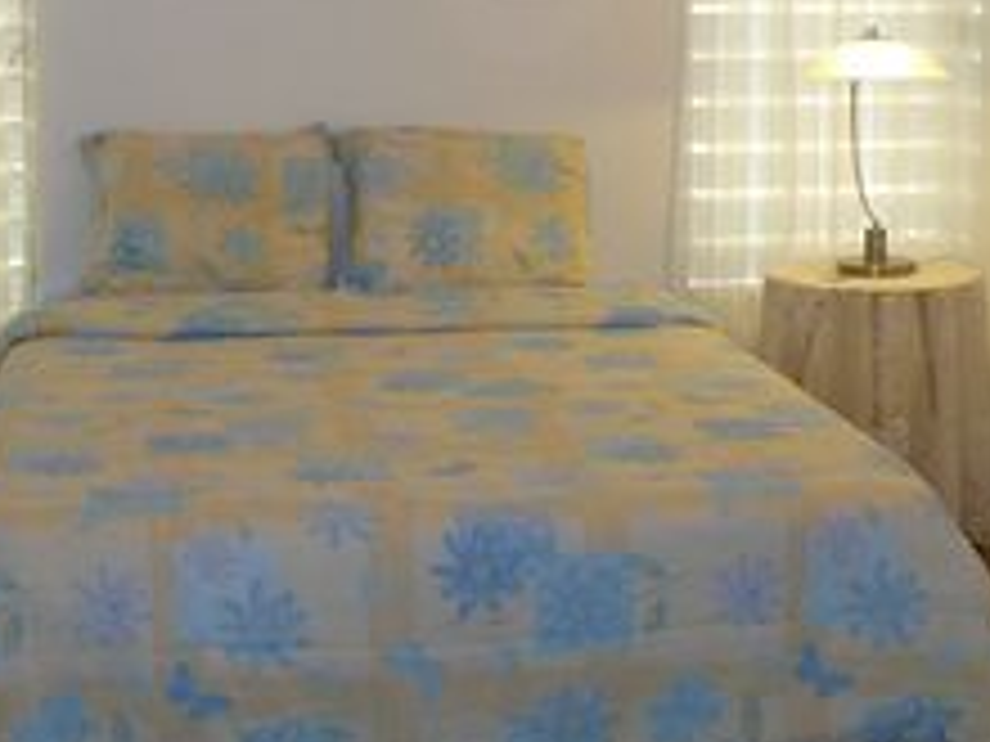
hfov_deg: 31.1
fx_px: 1773
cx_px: 405
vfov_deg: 23.5
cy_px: 238
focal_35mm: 62
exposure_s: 1/30
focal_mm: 6.1
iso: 100
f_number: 2.8
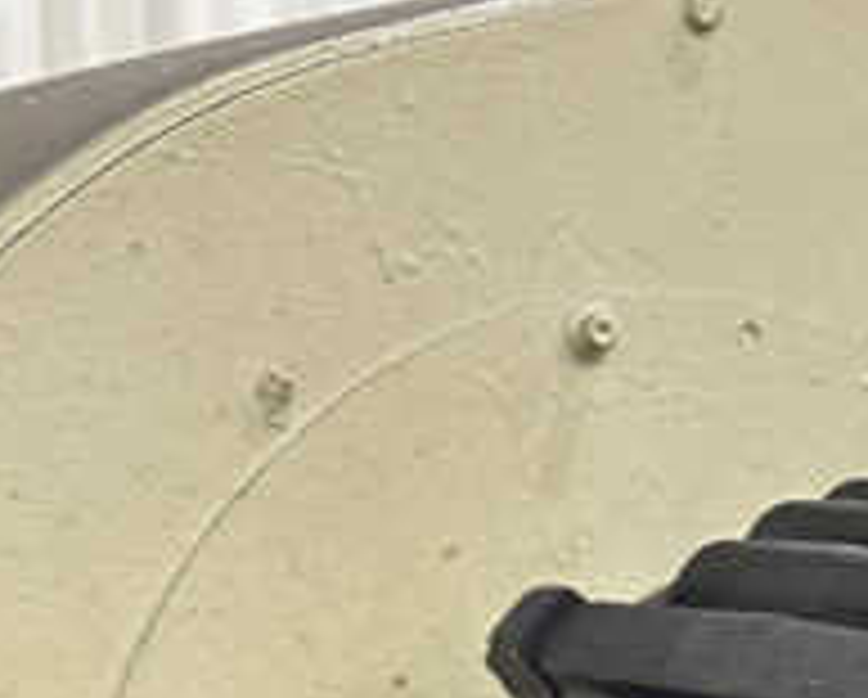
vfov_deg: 15.5
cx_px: 1529
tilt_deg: -6.7
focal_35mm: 97
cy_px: 734
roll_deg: -0.3
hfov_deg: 16.7
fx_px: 2496
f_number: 1.78
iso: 320
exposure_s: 1/60
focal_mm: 6.86
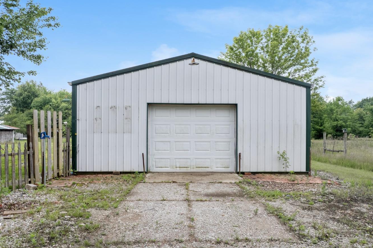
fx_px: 259
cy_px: 134
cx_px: 192
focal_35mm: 25
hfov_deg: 71.5
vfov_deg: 51.2
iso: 120
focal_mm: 8.38
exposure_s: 1/1500
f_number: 2.8
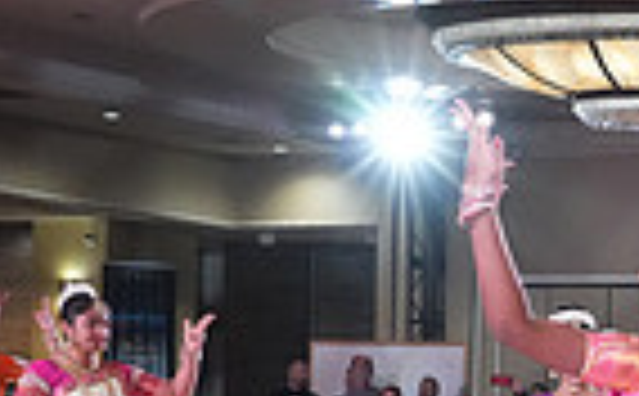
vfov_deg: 8.9
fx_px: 2467
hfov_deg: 13.6
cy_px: 637
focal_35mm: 142
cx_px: 1048
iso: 5000
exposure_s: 1/320
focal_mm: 34
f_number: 5.6
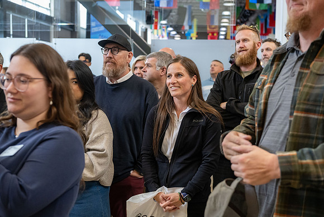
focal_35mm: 52
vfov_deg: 26.0
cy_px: 108
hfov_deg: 38.2
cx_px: 162
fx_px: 468
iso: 2500
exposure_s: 1/320
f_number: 4
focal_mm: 52
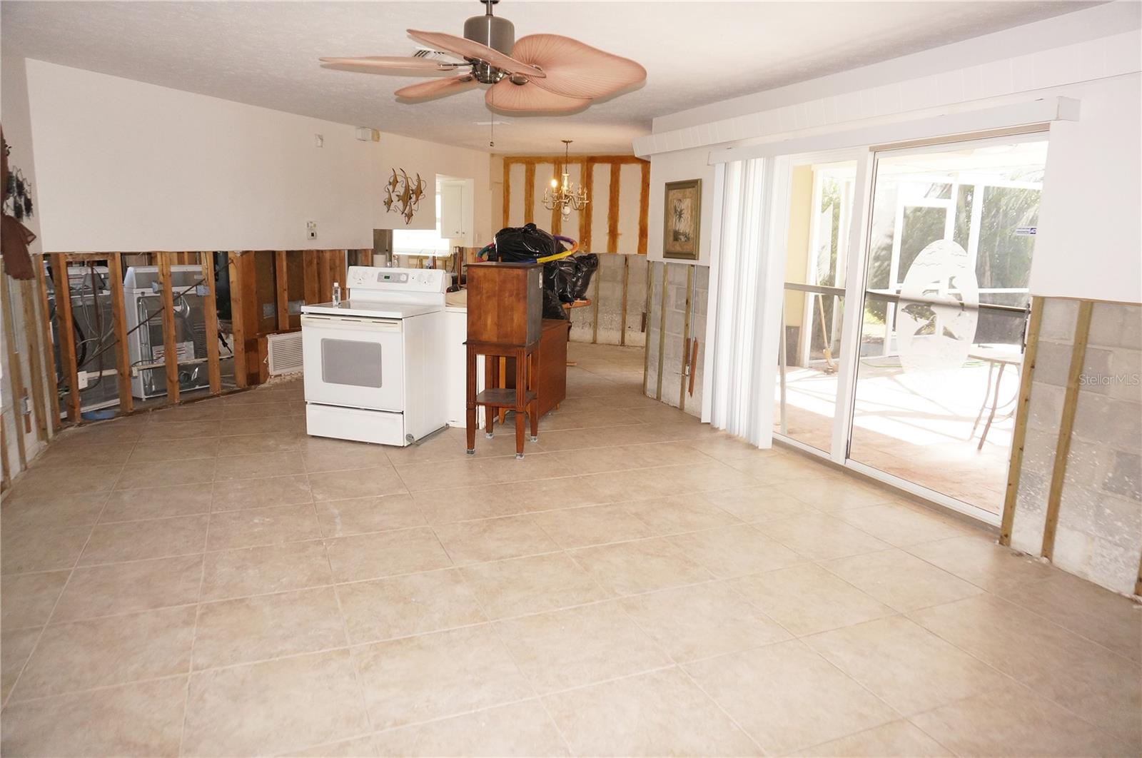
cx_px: 571
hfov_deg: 73.8
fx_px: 760
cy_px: 379
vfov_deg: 53.0
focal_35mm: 24
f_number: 4
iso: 640
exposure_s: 1/160
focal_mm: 16
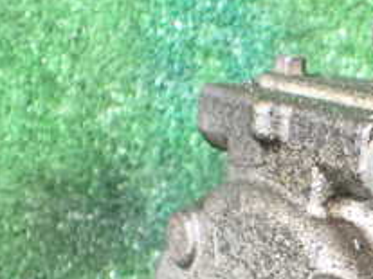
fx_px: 937
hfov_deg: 20.8
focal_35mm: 87
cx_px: 465
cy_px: 315
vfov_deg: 16.4
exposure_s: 1/125
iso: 800
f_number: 2.3
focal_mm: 5.4
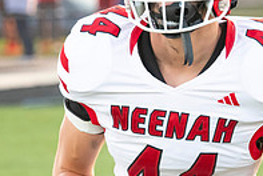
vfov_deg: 2.3
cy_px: 125
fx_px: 4302
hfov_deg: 3.5
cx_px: 180
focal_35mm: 588
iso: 4000
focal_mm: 200
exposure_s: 1/800
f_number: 5.6
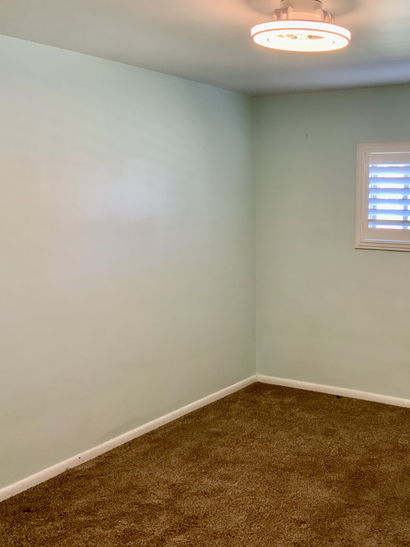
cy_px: 274
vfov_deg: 47.9
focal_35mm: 39
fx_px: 616
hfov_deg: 35.4
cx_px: 338
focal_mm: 3
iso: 100
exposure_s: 1/60
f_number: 1.8
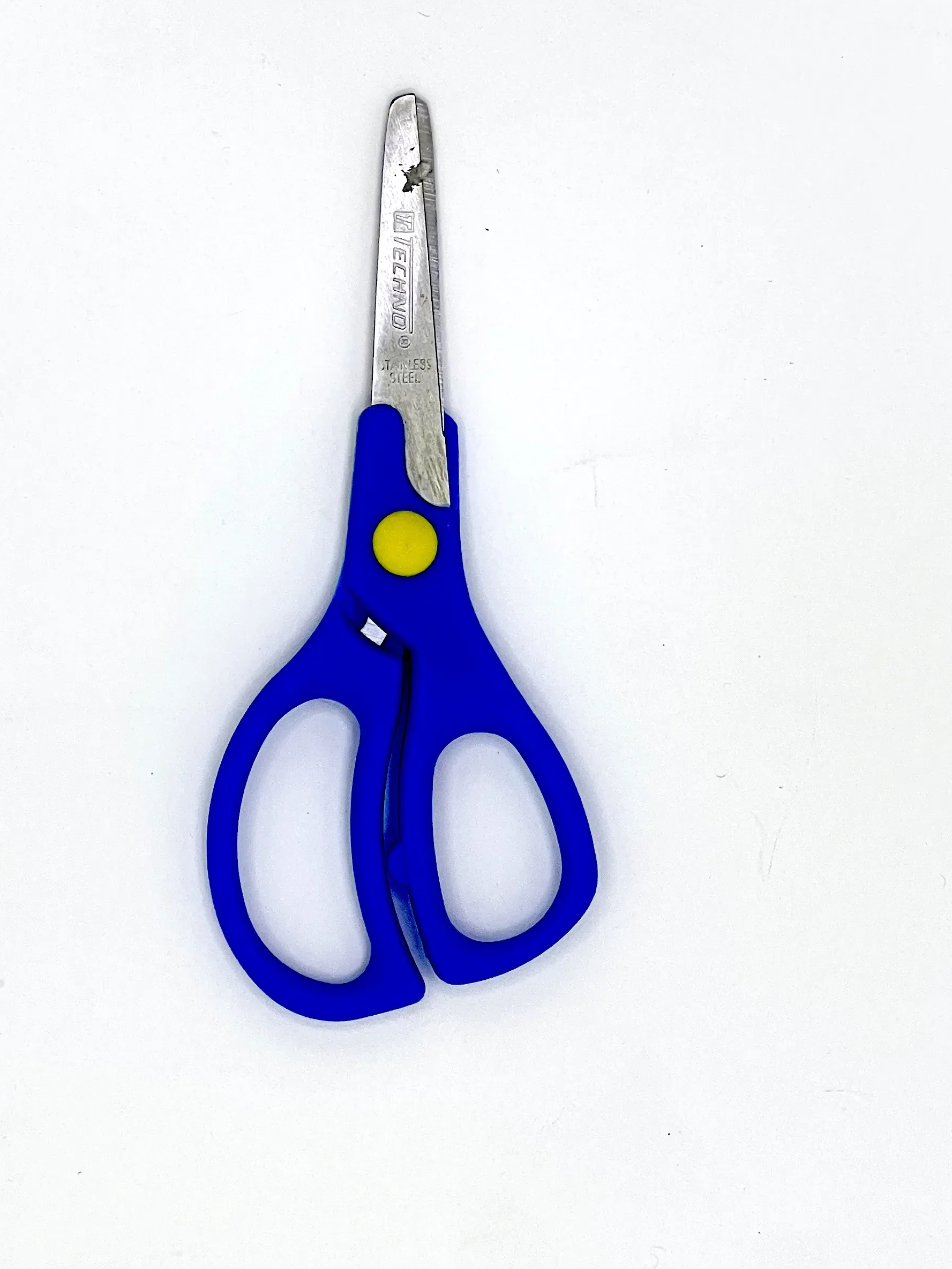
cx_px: 405
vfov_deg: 14.9
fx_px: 4805
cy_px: 193
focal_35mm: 131
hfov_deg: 11.3
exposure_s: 1/100
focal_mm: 9
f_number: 2.8
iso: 50
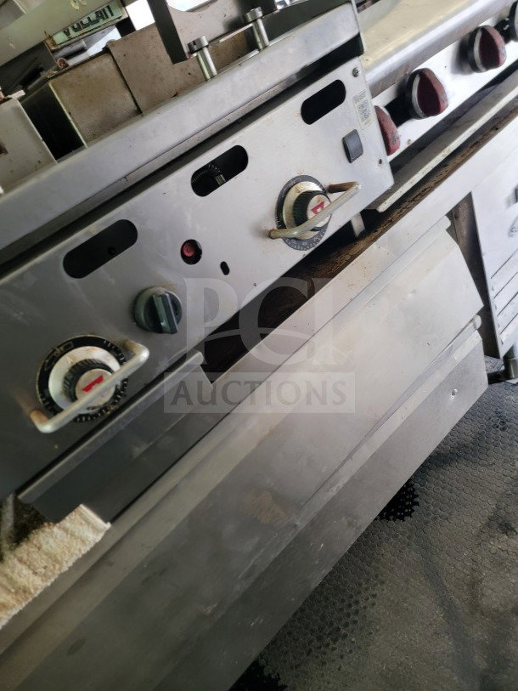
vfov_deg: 71.6
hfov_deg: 56.8
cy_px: 346
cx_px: 259
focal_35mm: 24
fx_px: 479
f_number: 1.8
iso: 400
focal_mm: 6.7
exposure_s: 1/40
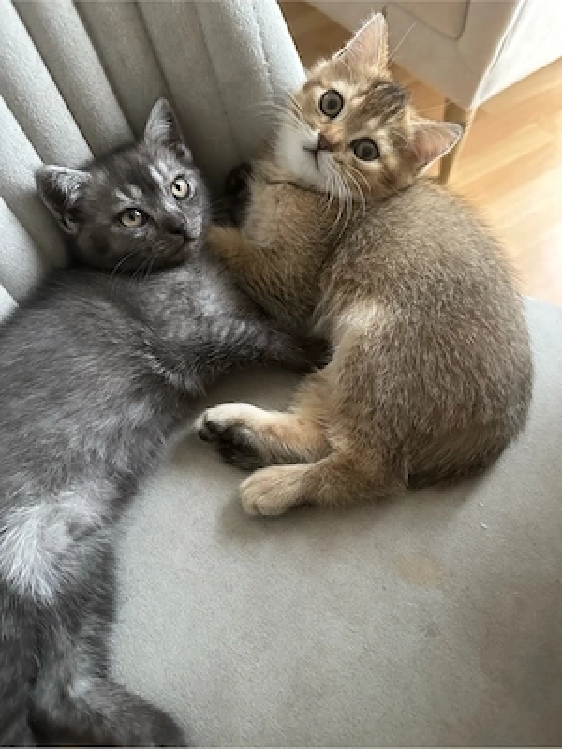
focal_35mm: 24
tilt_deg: -60.8
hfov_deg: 56.8
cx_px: 281
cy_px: 374
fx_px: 520
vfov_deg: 71.6
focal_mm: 6.86
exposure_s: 1/54
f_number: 1.78
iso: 1000
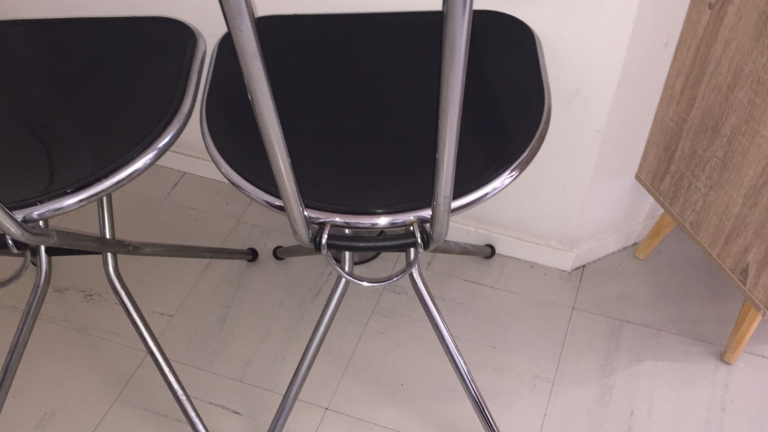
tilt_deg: -52.7
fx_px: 713
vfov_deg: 33.3
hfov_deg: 56.6
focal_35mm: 35
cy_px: 303
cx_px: 388
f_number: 2.2
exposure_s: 1/33
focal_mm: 4.15
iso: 100
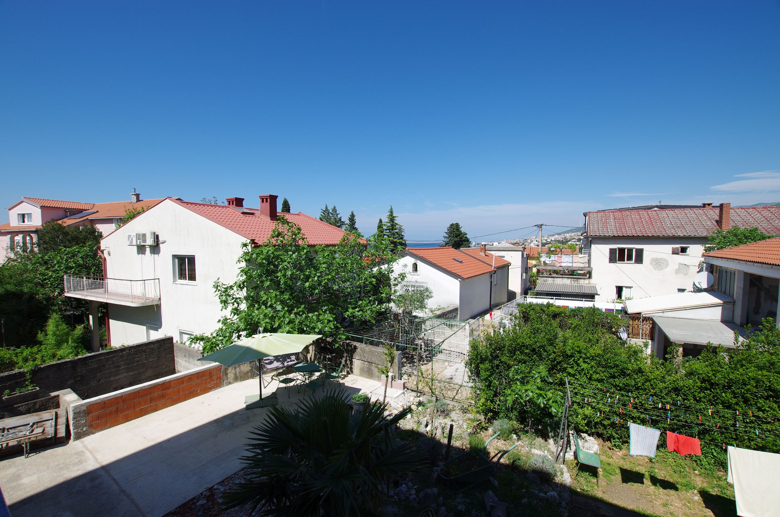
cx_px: 390
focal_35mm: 15
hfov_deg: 100.5
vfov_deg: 77.1
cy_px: 258
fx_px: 324
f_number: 7.1
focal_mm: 10
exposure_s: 1/250
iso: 100
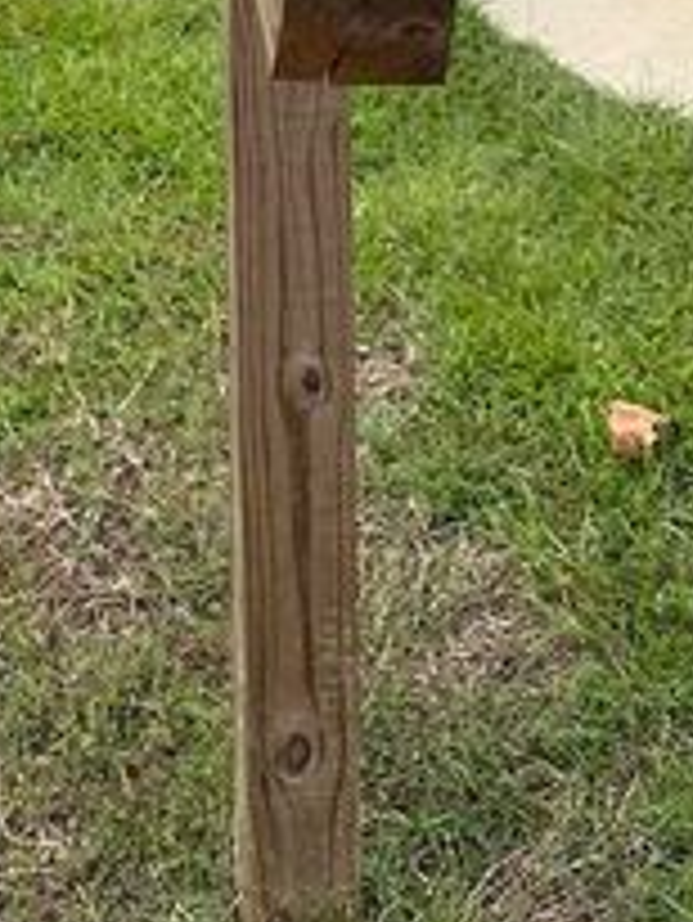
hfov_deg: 18.7
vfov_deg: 21.2
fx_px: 2080
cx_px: 94
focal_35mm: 78
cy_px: -457
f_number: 1.78
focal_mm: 6.86
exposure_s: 1/3717
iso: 80
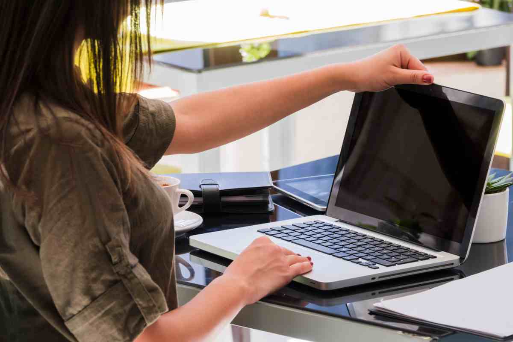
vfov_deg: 6.0
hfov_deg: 9.0
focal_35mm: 229
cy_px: 171
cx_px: 256
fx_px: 3263
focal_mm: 83.9
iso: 100
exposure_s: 1/25
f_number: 4
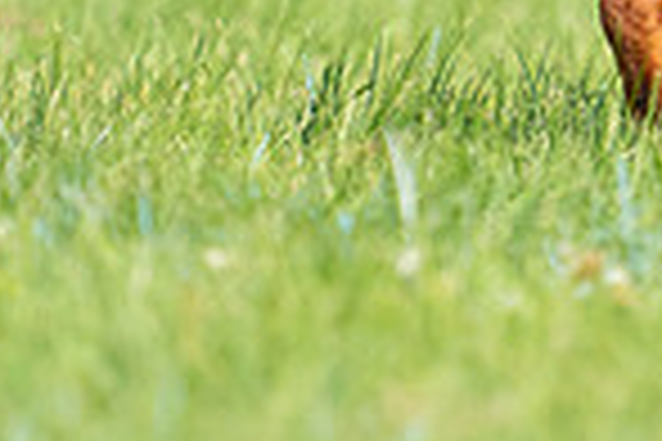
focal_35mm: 2364
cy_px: -371
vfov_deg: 0.6
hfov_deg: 0.9
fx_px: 43468
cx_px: 811
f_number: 6.3
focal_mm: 600
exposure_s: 1/4000
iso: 2000
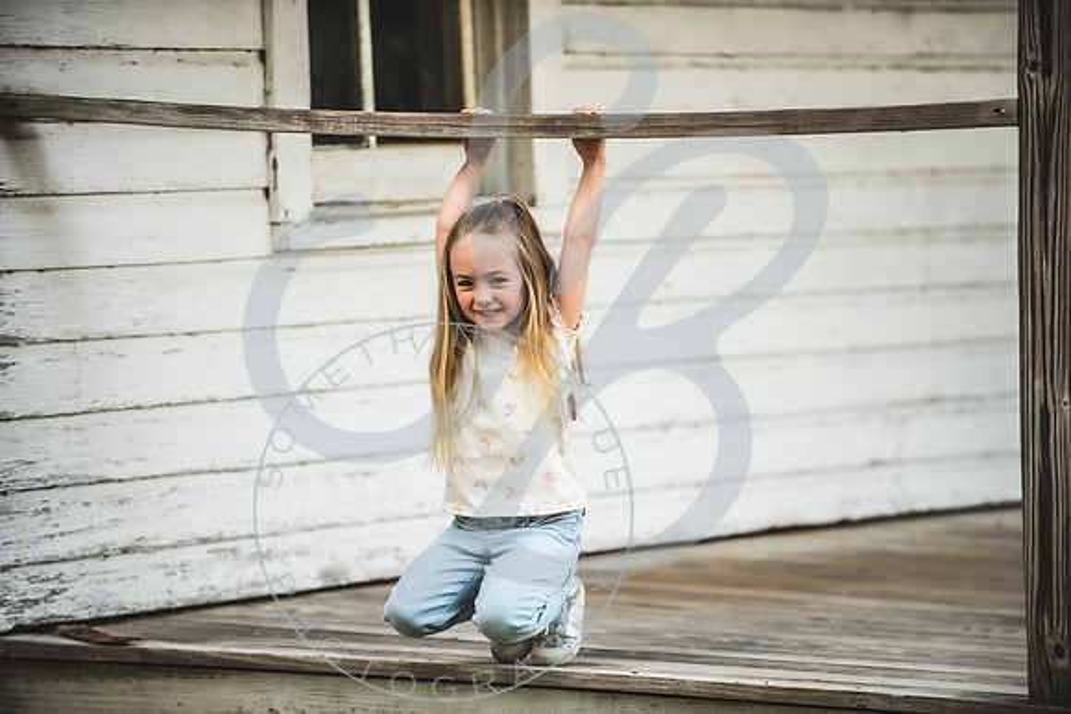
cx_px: 536
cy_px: 357
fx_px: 5721
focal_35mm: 192
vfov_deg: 7.1
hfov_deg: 10.7
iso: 250
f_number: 2.8
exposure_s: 1/200
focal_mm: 190
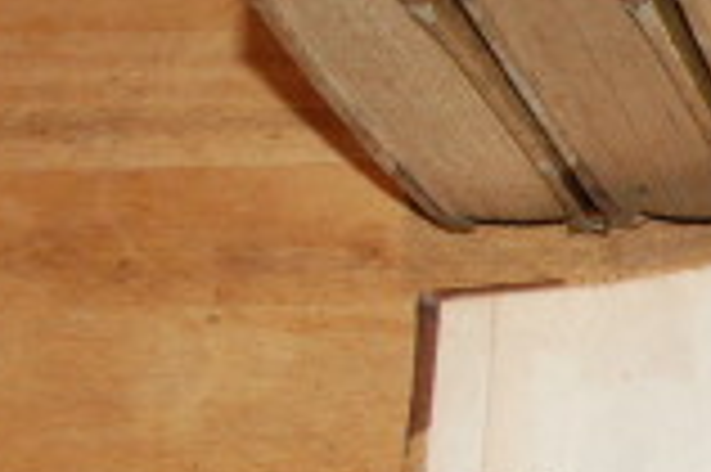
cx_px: 1372
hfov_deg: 12.5
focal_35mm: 146
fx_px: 2880
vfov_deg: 9.2
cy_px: 629
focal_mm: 24
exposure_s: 1/60
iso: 1600
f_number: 13
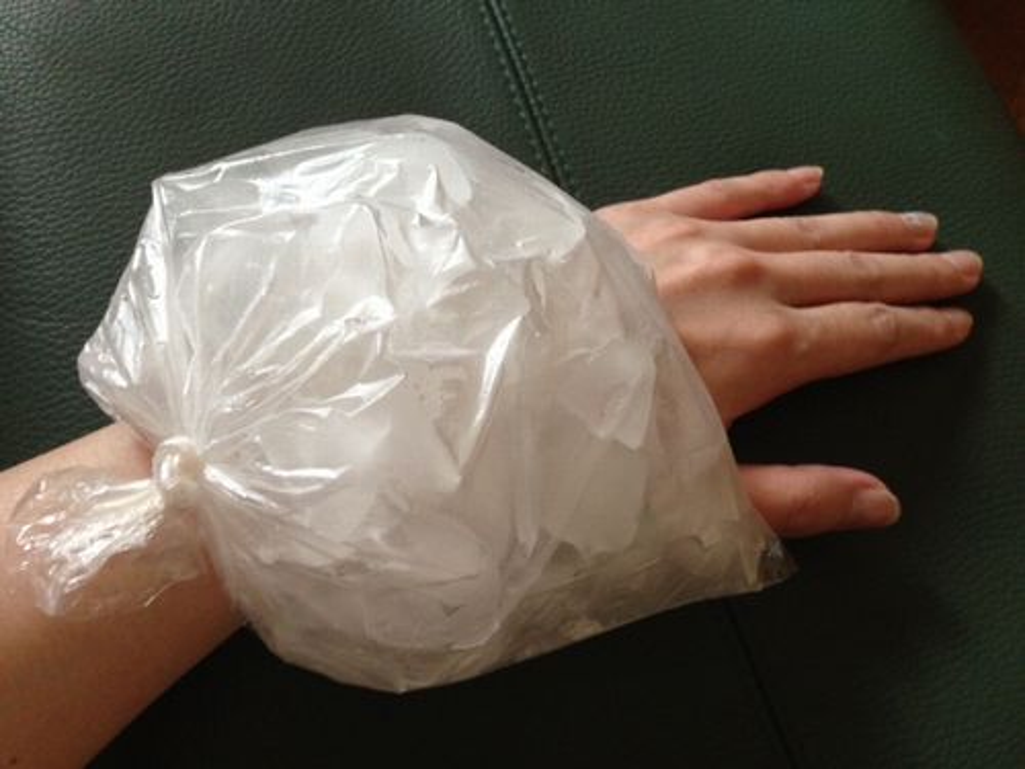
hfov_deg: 55.4
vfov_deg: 42.9
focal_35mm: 33
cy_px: 384
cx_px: 512
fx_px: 977
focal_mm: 4.13
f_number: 2.4
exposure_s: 1/20
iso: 250
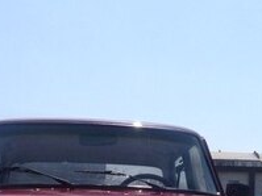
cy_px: 219
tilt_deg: -2.0
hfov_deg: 16.9
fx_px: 877
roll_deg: -2.2
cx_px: 187
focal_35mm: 116
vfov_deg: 12.5
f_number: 2.4
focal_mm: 4.28
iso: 50
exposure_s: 1/2632
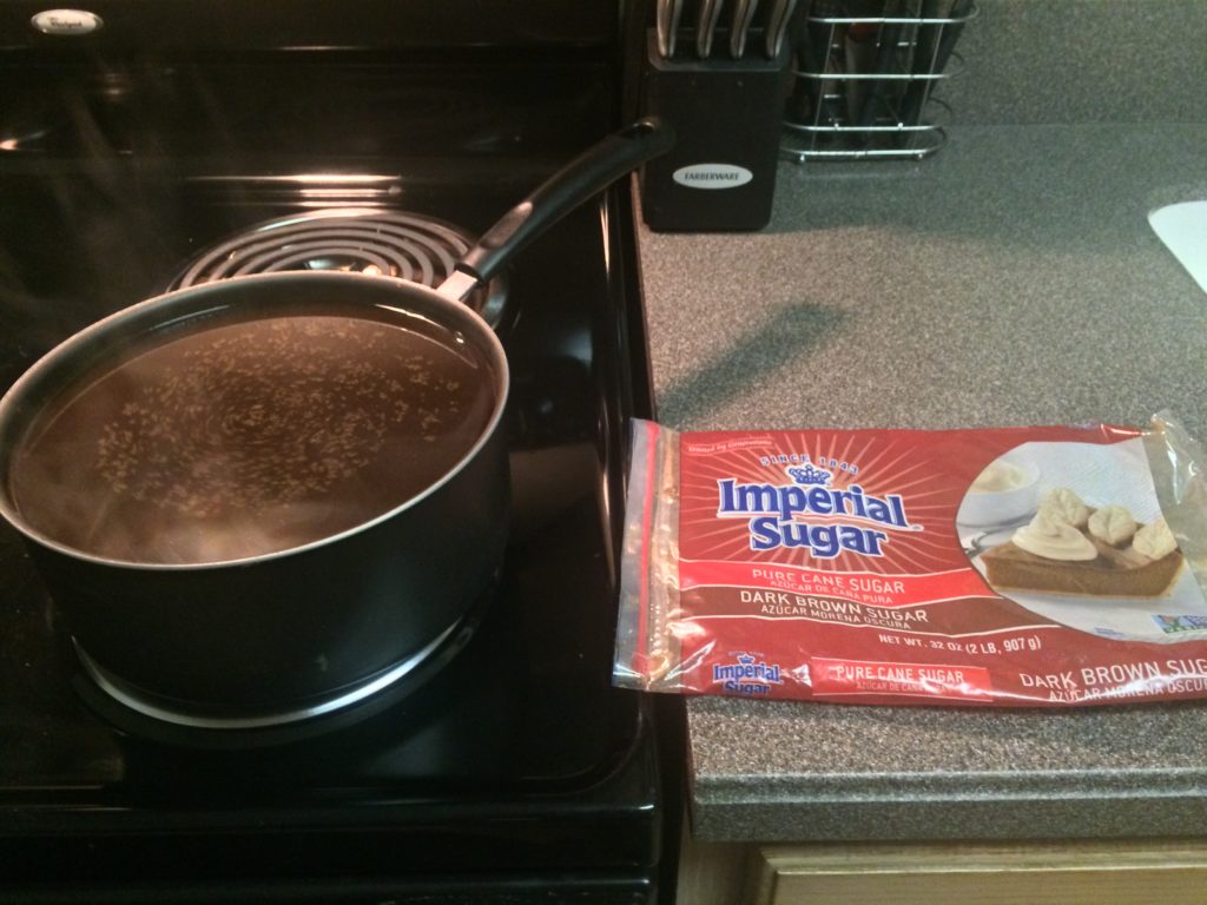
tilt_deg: -39.1
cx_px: 604
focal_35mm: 29
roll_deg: -0.9
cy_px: 452
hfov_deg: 61.7
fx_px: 1011
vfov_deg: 48.2
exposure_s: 1/15
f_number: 2.2
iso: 400
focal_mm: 4.15
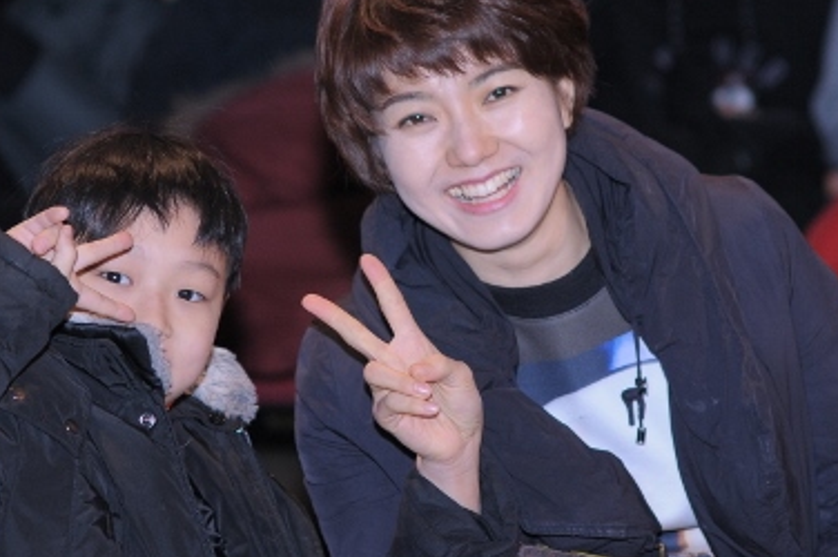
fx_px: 5043
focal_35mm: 217
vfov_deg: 6.3
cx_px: 435
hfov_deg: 9.5
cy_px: 240
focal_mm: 85
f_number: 3.2
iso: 500
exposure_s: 1/160
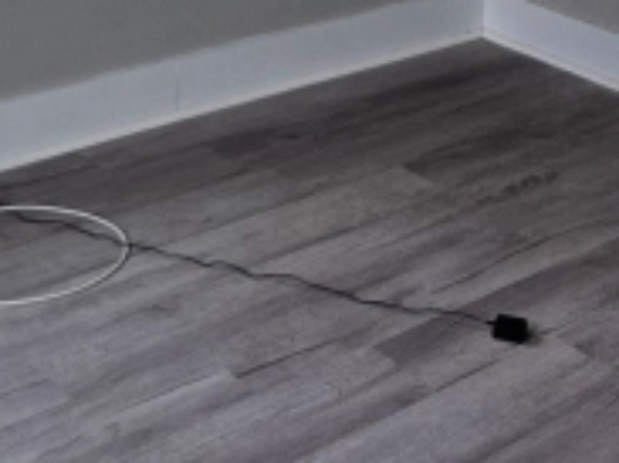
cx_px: 502
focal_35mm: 84
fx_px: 1501
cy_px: -287
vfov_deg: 15.7
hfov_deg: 22.9
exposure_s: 1/207
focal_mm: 5.4
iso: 80
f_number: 1.8
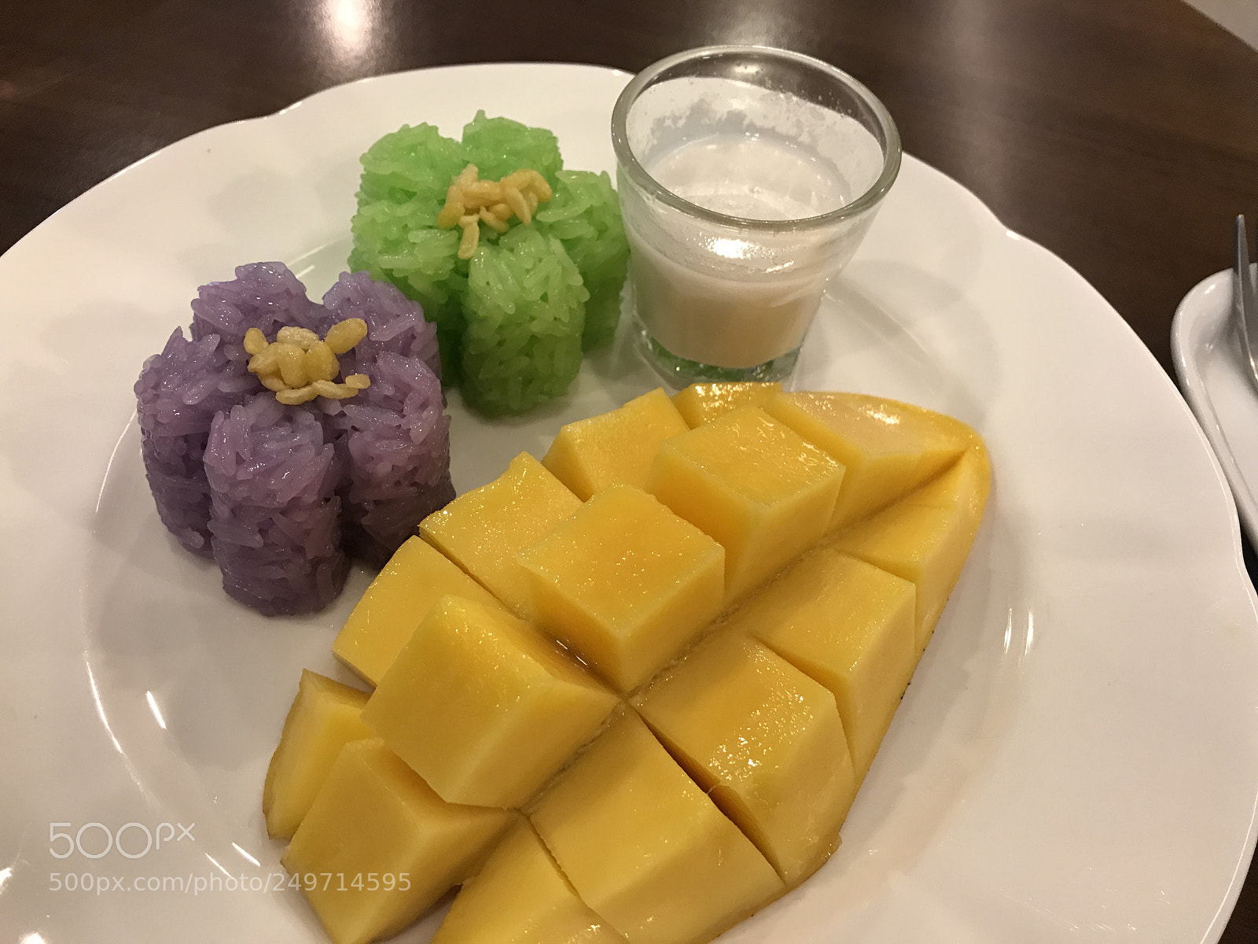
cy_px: 472
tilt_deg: -52.3
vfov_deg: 49.7
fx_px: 1018
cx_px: 629
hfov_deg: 63.4
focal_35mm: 28
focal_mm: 3.99
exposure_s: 1/25
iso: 40
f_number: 1.8
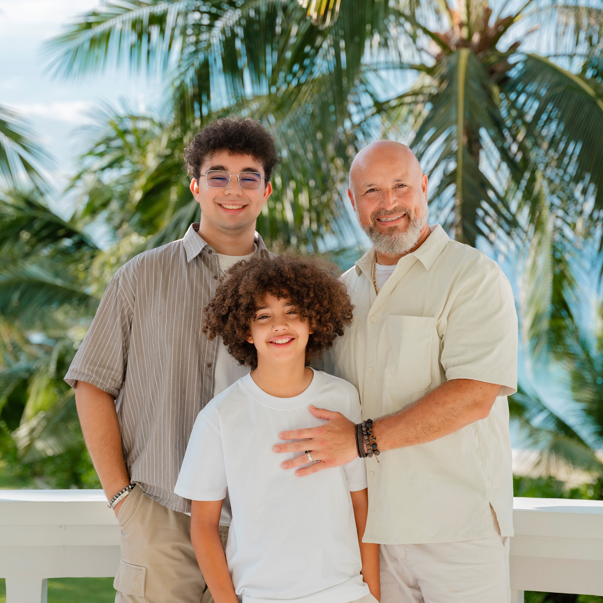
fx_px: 1427
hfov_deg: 23.9
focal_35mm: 72
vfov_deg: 23.9
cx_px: 299
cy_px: 318
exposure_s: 1/800
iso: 160
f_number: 2.8
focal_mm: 56.3
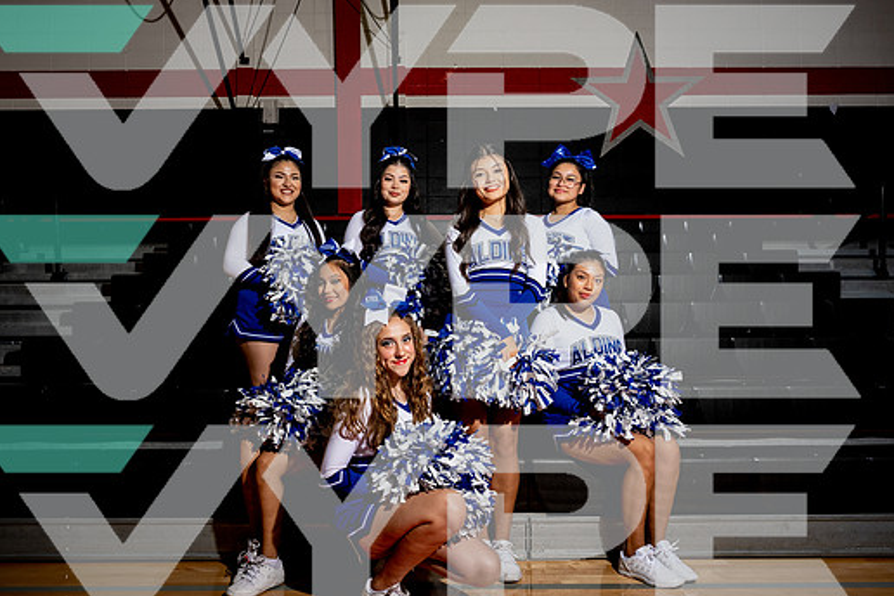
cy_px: 308
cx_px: 419
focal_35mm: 27
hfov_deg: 67.3
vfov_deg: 47.9
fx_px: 670
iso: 100
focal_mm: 24
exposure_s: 1/160
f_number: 5.6
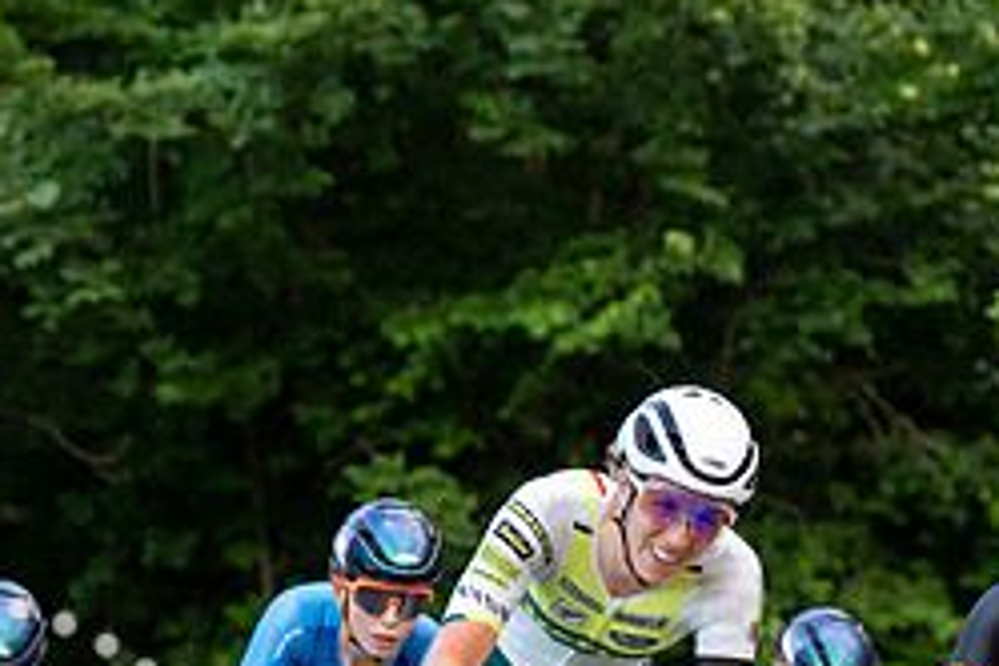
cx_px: 421
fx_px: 6243
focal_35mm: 225
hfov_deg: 9.1
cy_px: 891
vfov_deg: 6.1
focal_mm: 79
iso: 1000
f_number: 3.2
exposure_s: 1/500
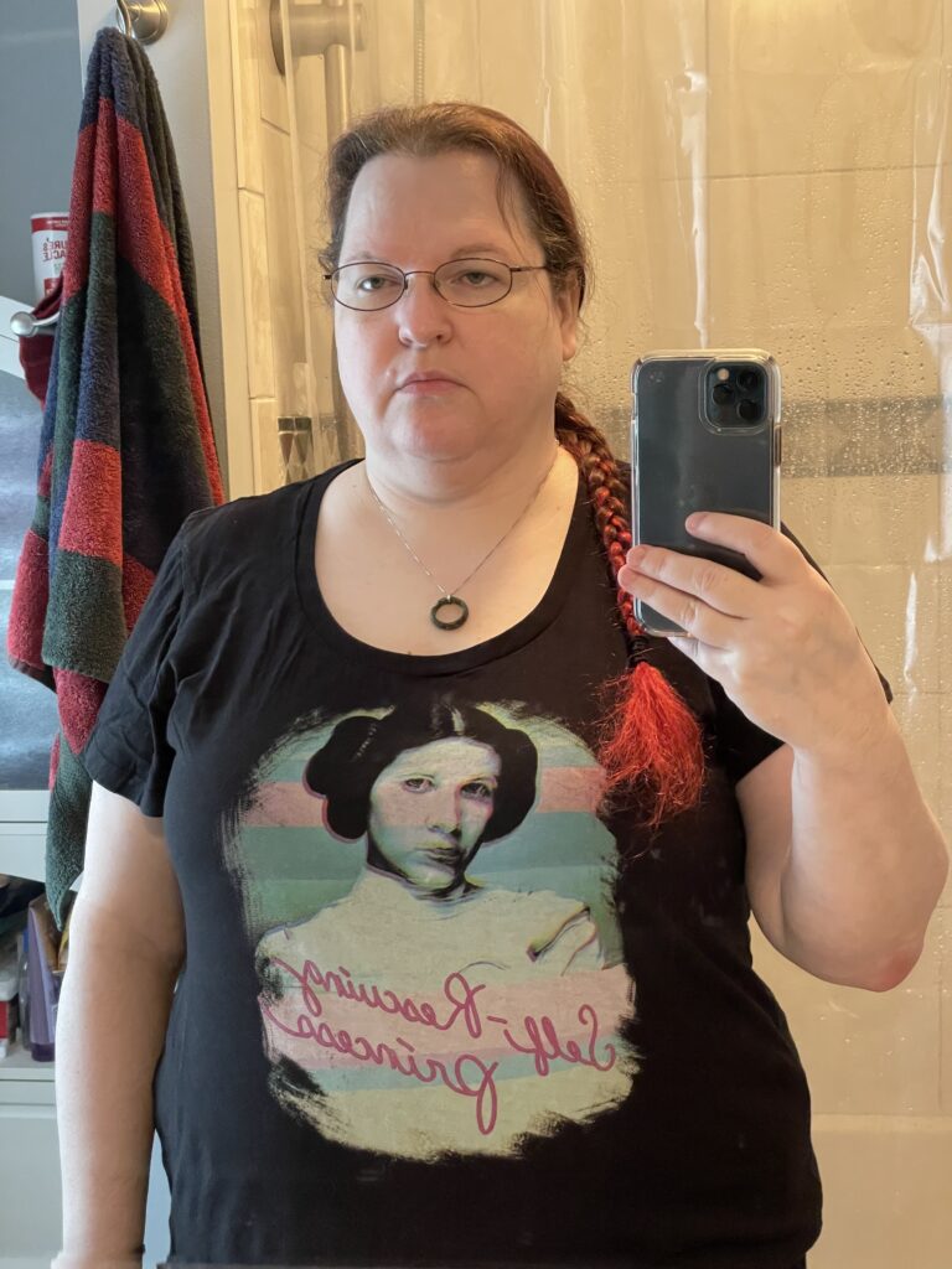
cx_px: 476
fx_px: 1907
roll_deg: +1.8
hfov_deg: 28.0
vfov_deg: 36.8
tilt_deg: -5.8
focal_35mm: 52
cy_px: 634
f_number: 2
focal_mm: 6
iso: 640
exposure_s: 1/40
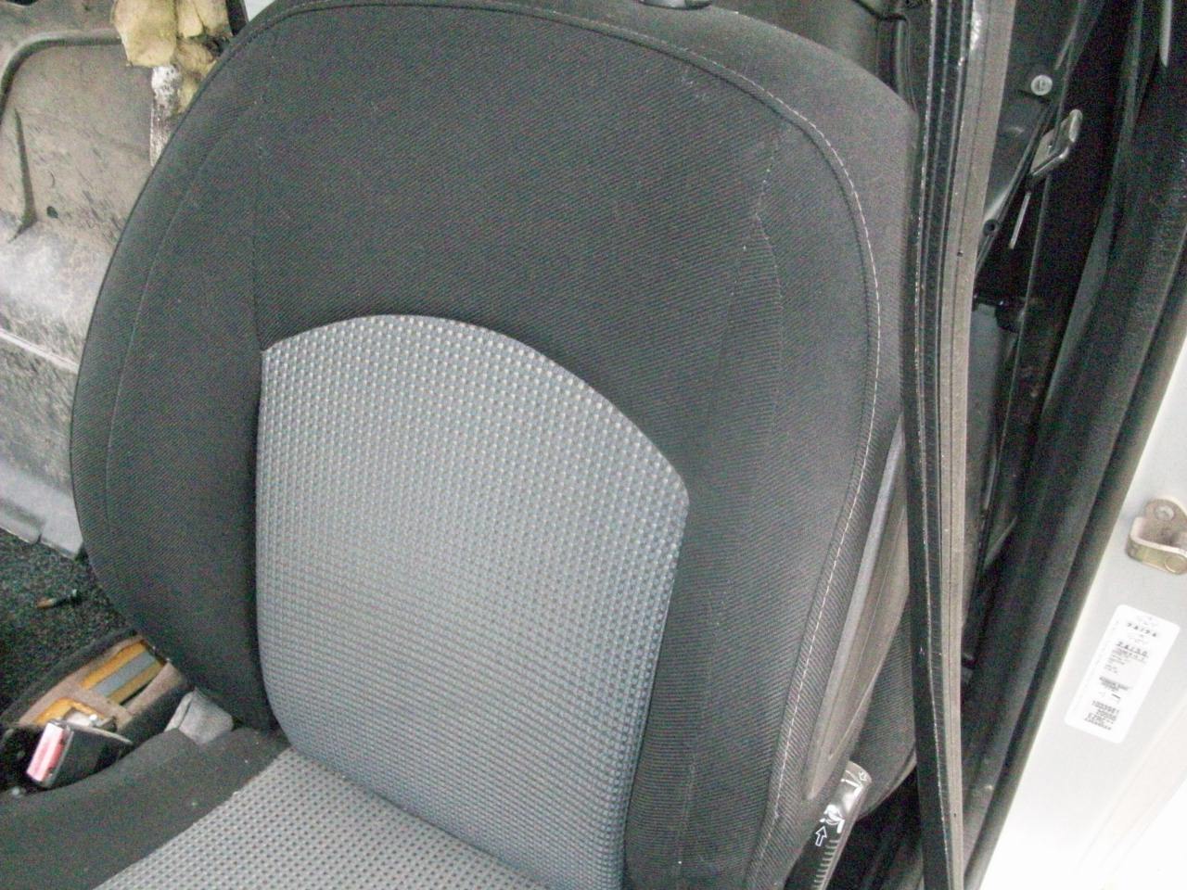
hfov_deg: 54.0
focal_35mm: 34
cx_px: 594
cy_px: 445
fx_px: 1166
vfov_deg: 41.8
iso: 800
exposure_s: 1/128
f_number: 2.8
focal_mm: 5.7
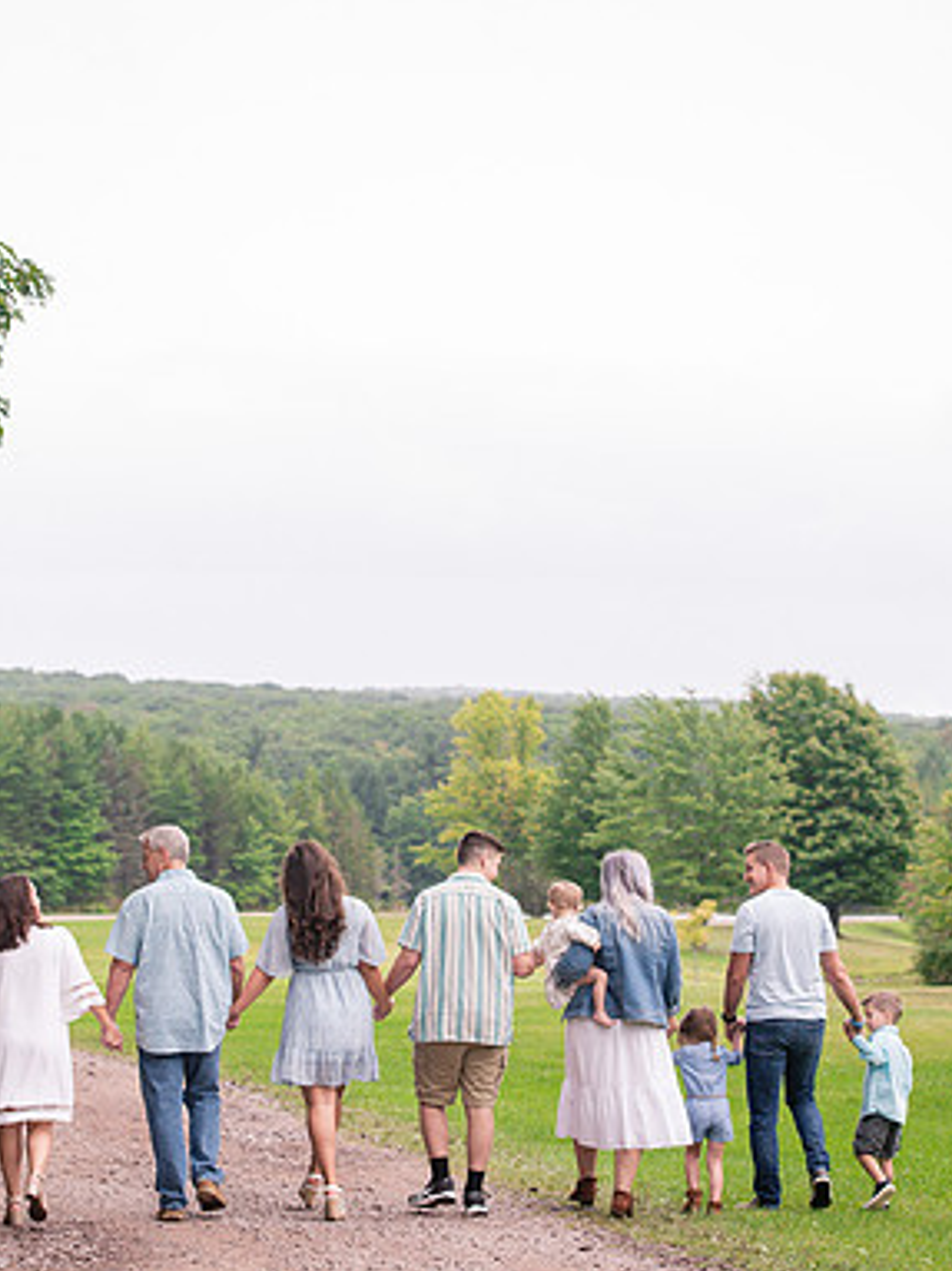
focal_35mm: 104
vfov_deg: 18.9
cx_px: 395
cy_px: 627
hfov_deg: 14.2
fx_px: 3816
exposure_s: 1/800
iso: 1000
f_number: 4.5
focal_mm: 70
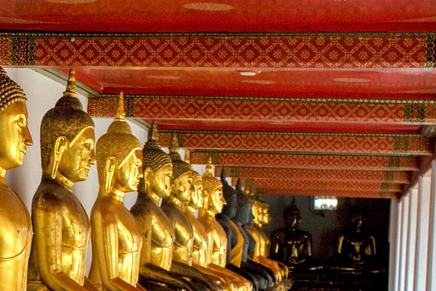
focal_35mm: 117
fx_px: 1418
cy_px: 184
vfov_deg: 11.7
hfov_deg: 16.8
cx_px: -76
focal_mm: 28
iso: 160
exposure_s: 1/200
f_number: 7.1
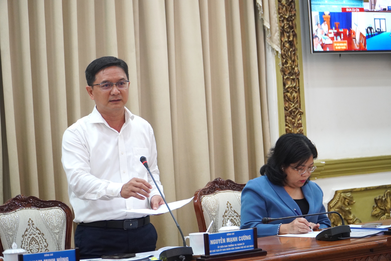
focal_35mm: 96
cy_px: 130
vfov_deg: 14.3
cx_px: 196
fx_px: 1043
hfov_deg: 21.2
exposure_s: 1/100
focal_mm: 64
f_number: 4
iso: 1600
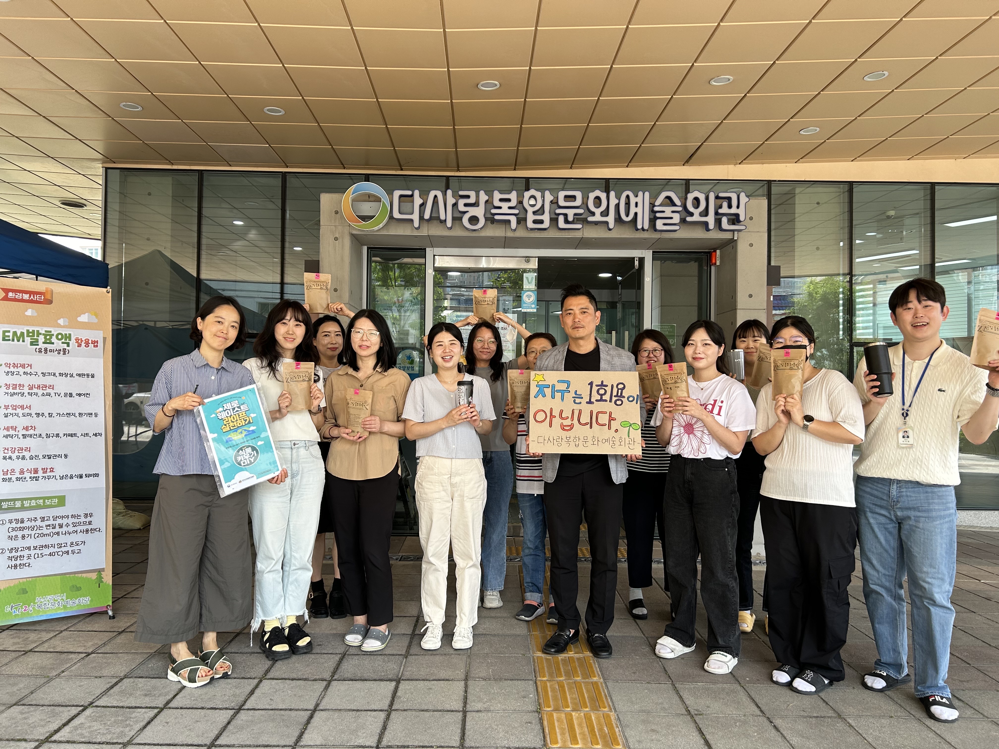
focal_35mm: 26
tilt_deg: +1.7
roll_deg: -1.1
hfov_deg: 67.3
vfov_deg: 53.1
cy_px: 374
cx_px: 500
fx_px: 750
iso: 40
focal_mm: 5.7
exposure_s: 1/293
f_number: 1.5
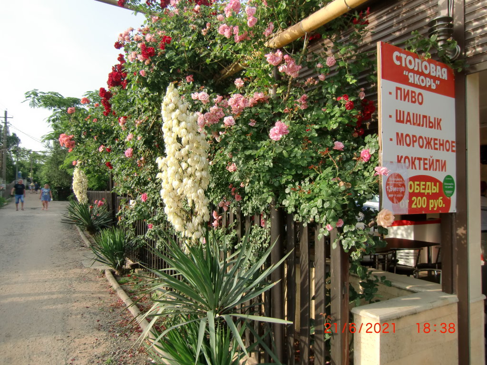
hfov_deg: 71.6
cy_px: 182
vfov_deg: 56.8
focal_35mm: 24
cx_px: 244
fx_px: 338
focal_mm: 4.3
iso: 64
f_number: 3.2
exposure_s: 1/250
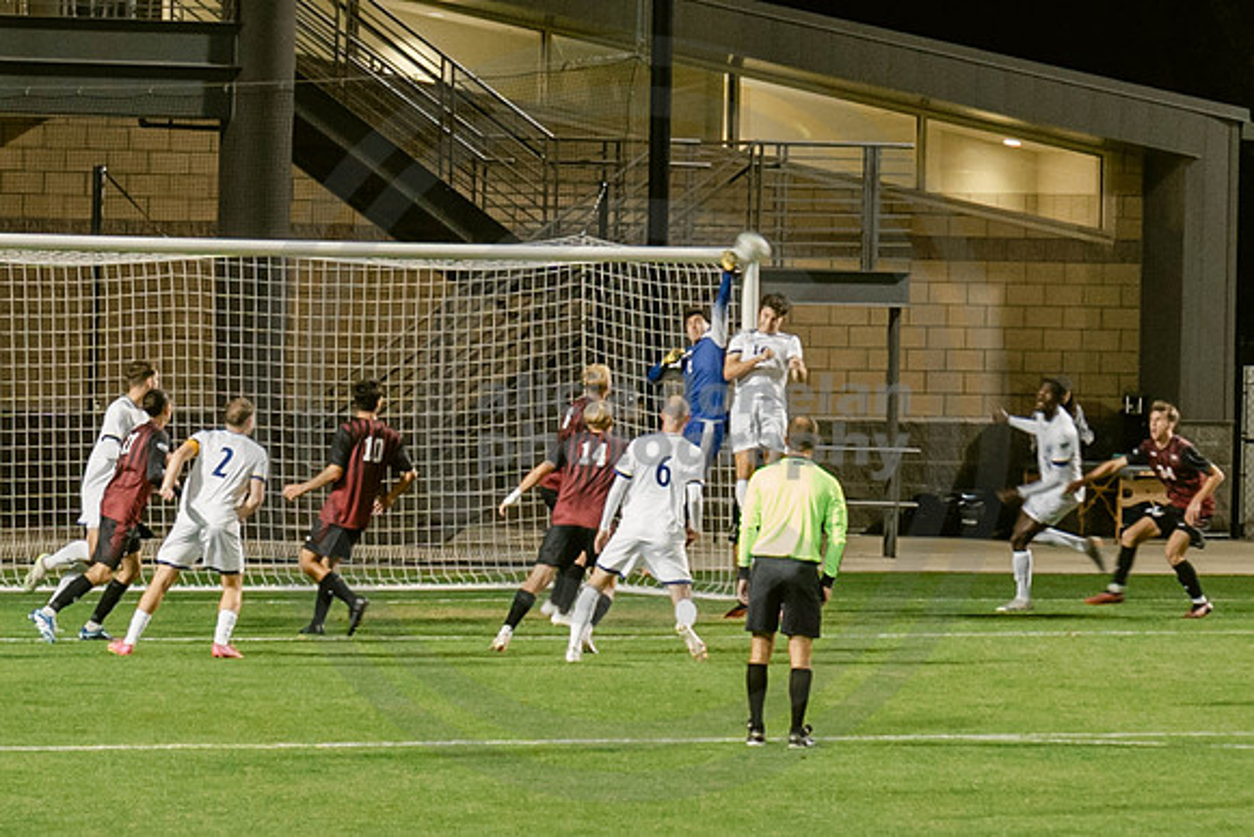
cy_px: 319
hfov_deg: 6.6
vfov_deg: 4.5
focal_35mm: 309
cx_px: -312
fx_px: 10754
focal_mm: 70
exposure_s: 1/160
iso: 2000
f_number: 4
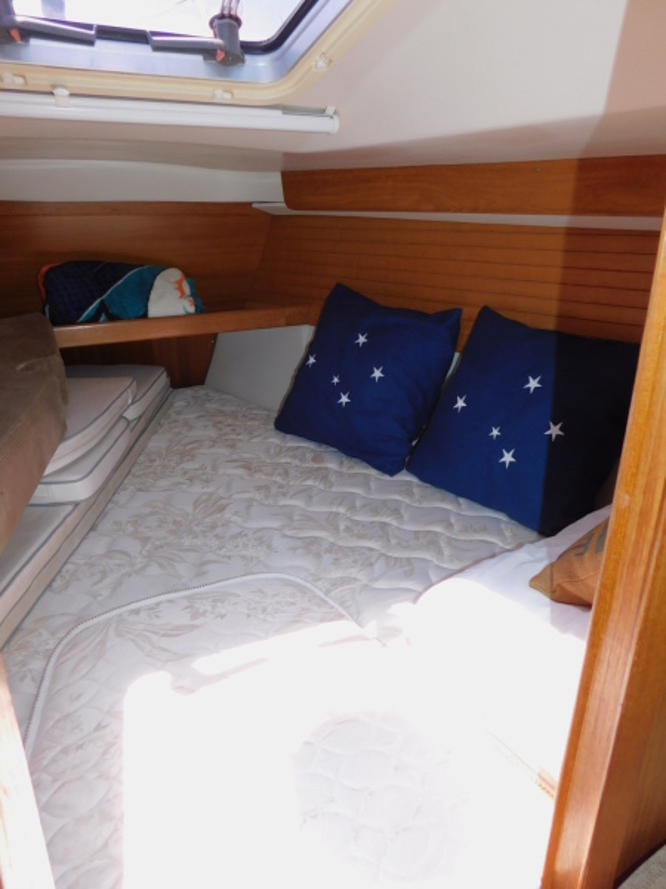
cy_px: 444
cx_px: 333
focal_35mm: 23
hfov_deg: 58.9
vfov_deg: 73.9
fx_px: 590
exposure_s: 1/250
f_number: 3
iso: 125
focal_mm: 4
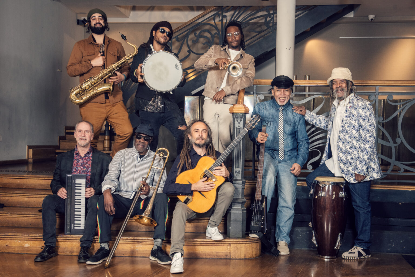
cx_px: 208
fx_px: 519
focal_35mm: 45
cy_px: 138
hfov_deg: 43.6
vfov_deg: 29.9
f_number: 6.3
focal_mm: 45
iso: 1000
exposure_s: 1/60
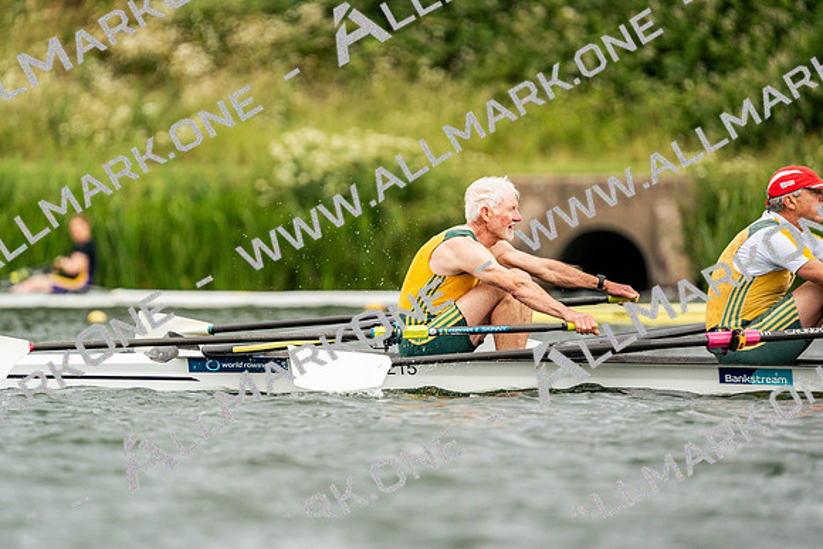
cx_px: 412
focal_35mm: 506
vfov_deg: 2.7
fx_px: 11570
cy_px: 274
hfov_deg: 4.1
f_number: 6.3
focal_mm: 506
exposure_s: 1/2000
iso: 1000
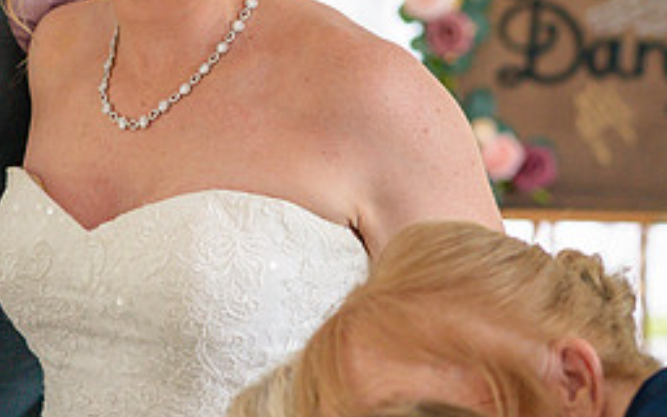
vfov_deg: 5.5
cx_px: -191
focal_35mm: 239
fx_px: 4345
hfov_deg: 8.7
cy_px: -82
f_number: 4
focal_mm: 85
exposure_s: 1/160
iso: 1600
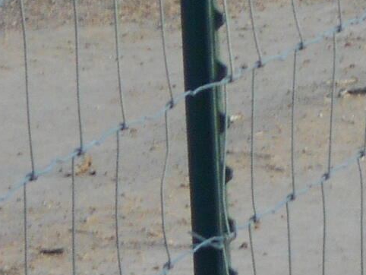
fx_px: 7373
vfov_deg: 2.1
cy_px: -14
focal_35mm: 697
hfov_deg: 2.8
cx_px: 940
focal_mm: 20.1
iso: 110
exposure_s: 1/60
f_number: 6
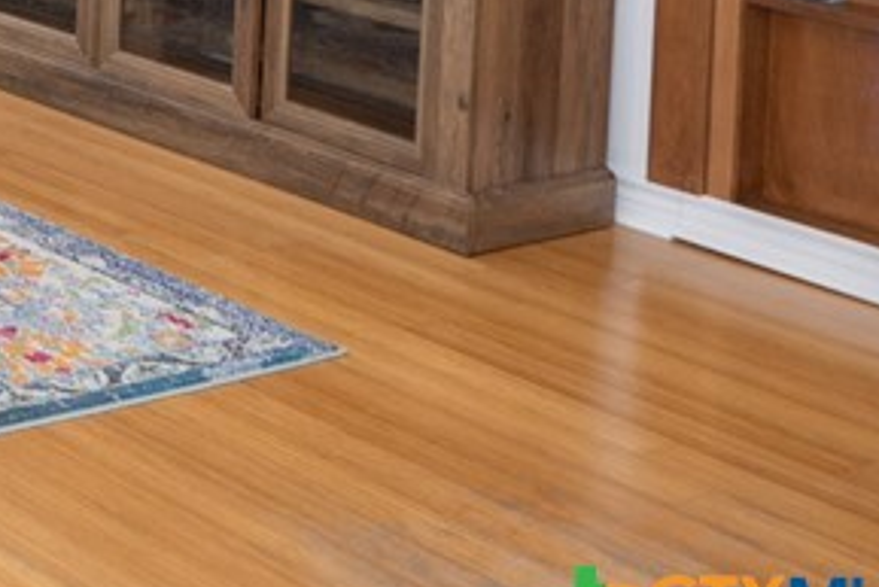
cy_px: -385
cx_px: -655
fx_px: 2198
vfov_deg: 13.9
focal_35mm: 90
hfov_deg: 18.3
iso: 100
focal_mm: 16
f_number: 5
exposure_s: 1/40
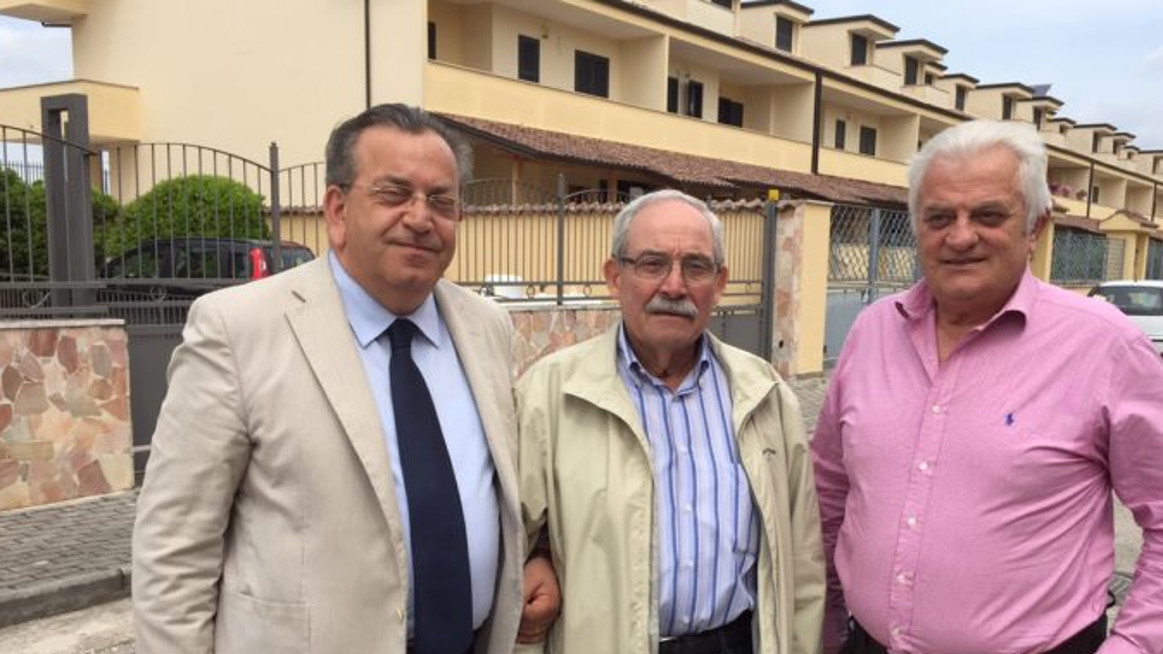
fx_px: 1110
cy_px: 442
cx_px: 645
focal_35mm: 36
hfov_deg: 55.2
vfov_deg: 32.5
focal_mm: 4.15
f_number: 2.2
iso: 32
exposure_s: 1/1319
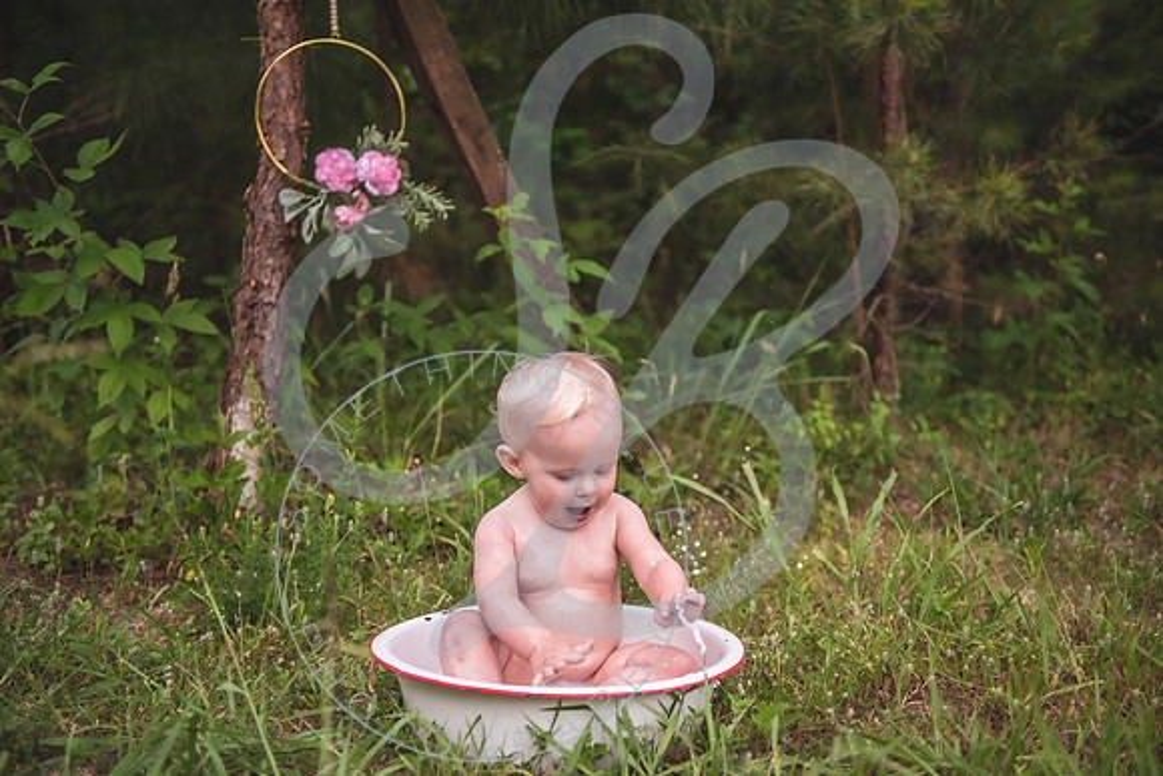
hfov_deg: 39.6
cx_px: 595
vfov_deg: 27.0
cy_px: 388
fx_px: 1614
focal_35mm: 50
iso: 100
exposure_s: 1/320
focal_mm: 48
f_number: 2.8
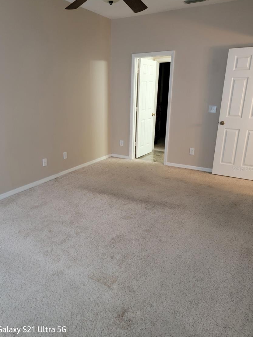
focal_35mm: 26
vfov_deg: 67.3
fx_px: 253
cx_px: 117
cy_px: 169
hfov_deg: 53.0
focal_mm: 6.7
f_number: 1.8
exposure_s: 1/40
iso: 500
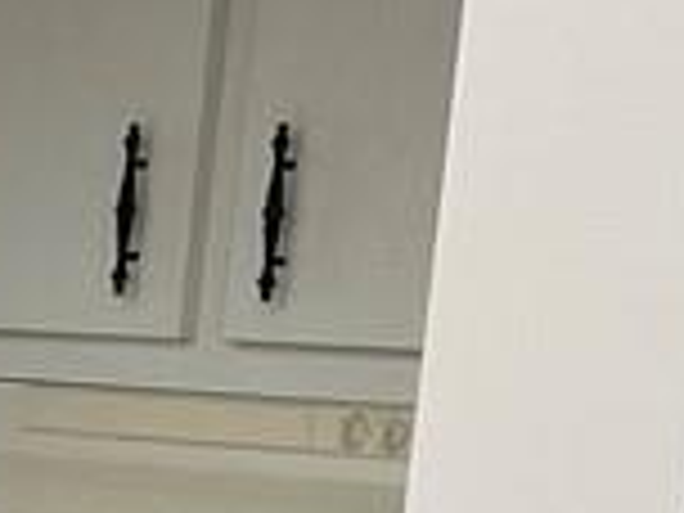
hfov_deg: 9.6
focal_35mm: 196
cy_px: 1215
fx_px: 3873
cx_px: -495
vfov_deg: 7.1
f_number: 1.8
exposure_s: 1/120
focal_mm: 3
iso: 64
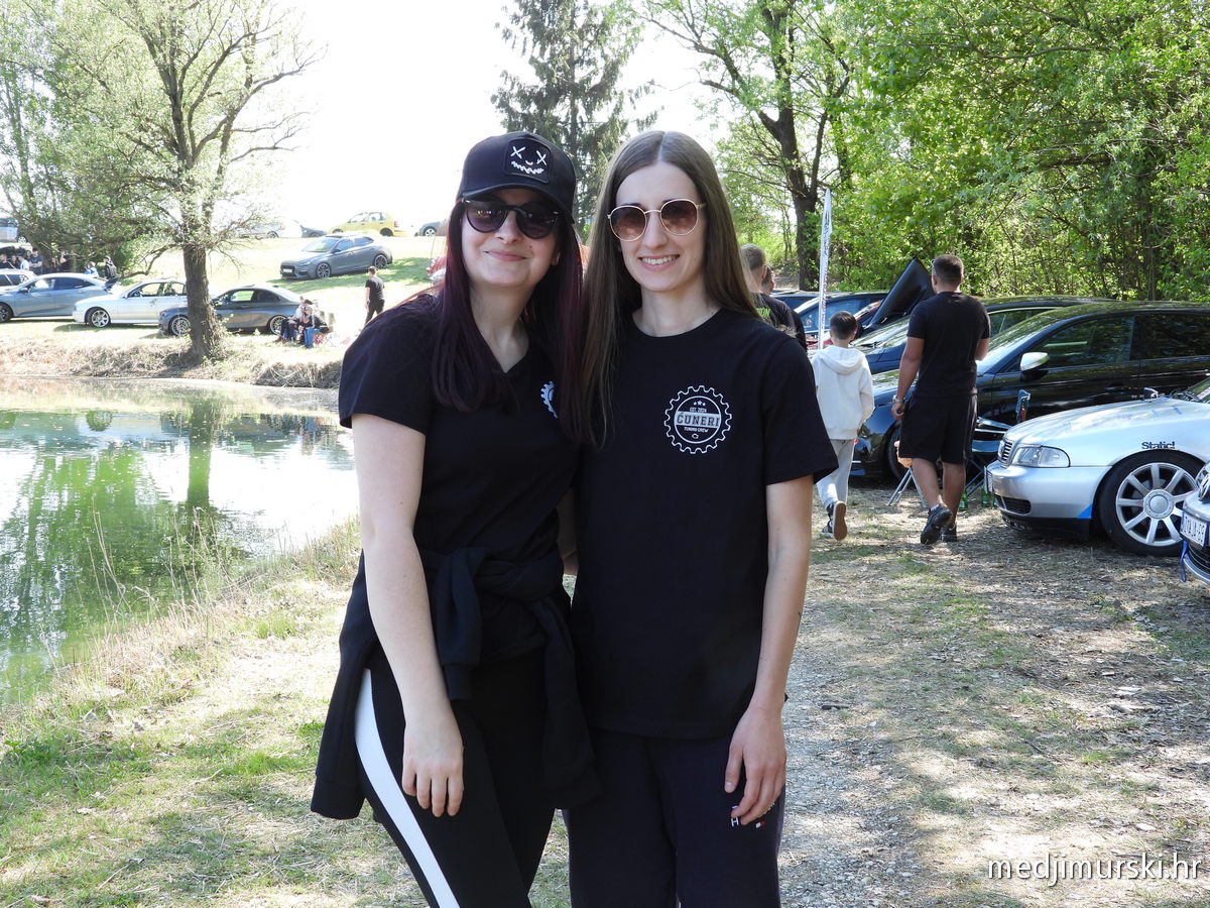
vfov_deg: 29.1
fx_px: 1748
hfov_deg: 38.2
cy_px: 454
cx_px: 605
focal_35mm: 50
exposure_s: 1/160
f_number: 3.2
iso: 100
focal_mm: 9
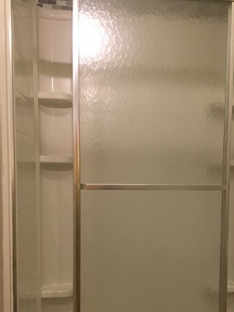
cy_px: 213
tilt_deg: -5.6
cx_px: 169
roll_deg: -0.6
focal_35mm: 47
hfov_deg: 30.5
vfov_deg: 39.9
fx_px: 424
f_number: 2.2
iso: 125
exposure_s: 1/30
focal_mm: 4.15
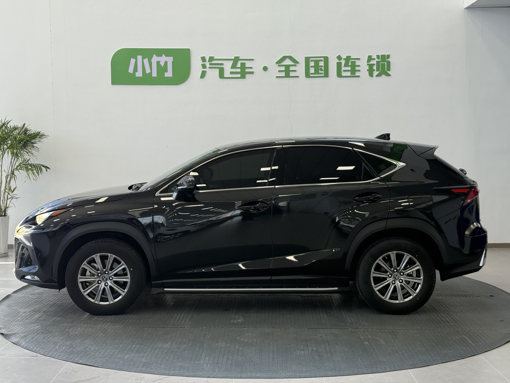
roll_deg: -0.4
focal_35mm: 48
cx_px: 255
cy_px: 192
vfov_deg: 30.3
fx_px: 707
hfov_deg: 39.7
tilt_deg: -5.5
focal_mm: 6.76
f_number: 1.78
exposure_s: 1/233
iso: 125
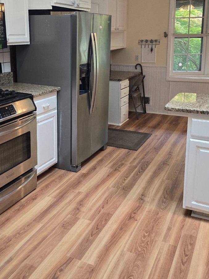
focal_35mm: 39
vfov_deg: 47.5
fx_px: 314
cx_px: 84
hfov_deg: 36.7
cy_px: 107
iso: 160
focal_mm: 6.3
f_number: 1.7
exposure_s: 1/120
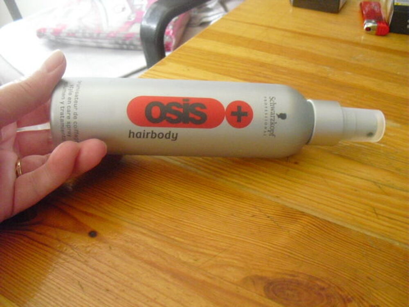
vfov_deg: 39.7
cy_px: 154
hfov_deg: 51.4
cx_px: 204
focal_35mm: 36
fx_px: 425
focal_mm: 6.3
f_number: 3.1
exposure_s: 1/20
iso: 800
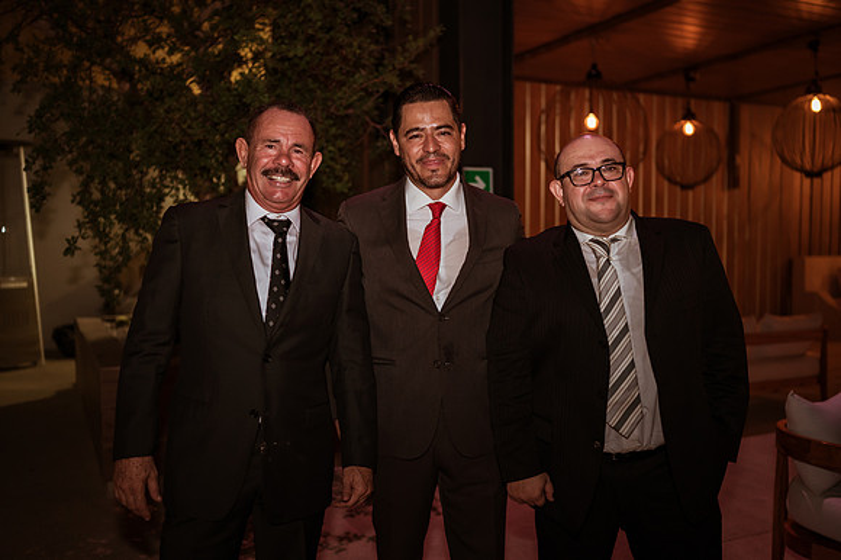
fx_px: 817
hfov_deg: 54.5
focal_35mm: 35
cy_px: 280
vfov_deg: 37.8
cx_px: 420
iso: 1600
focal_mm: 35
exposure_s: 1/80
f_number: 1.8
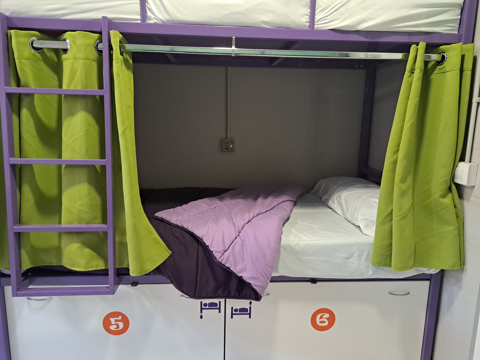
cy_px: 180
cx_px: 240
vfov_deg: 56.8
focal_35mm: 24
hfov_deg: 71.6
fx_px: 333
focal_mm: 5.23
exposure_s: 1/33
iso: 400
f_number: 1.8
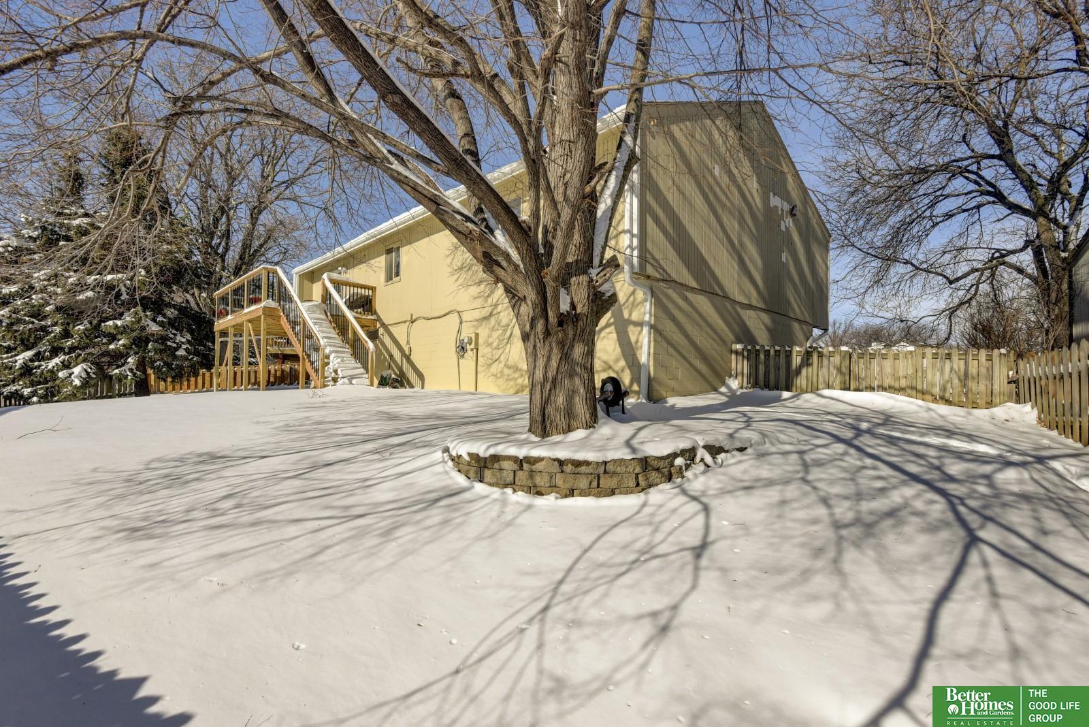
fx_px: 726
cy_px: 364
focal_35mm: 24
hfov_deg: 73.7
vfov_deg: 53.2
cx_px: 544
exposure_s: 1/3200
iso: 400
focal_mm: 24
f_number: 8
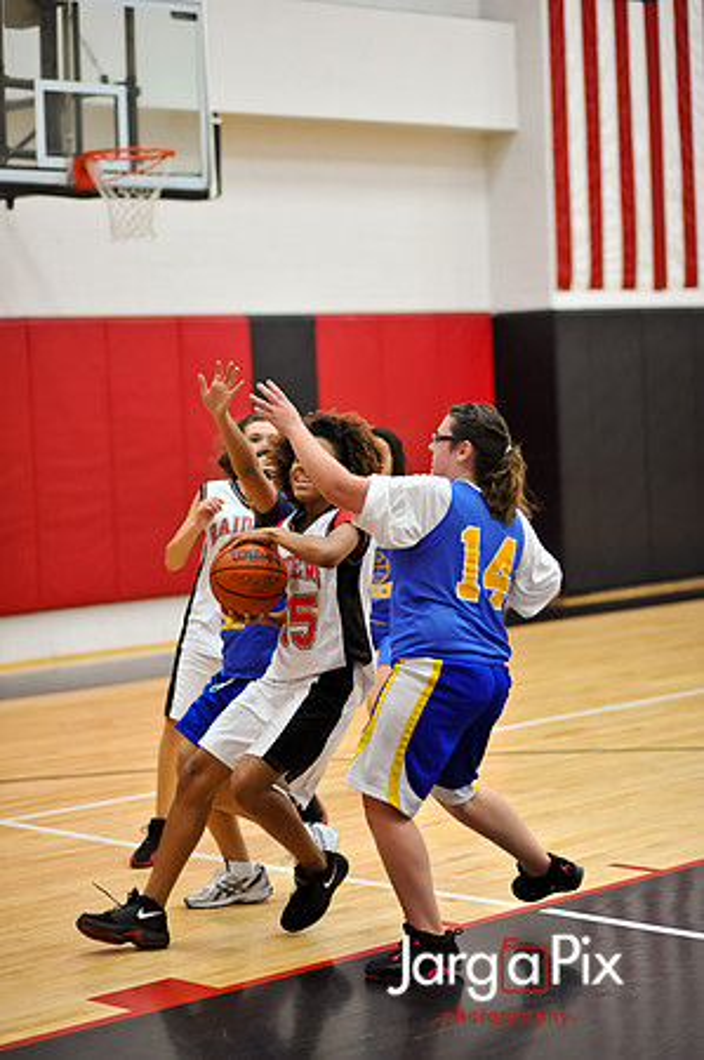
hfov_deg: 16.0
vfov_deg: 23.9
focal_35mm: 85
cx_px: 352
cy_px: 530
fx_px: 2499
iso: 1800
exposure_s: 1/500
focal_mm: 85
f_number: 2
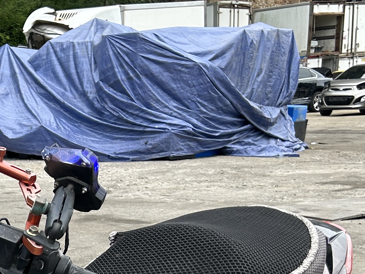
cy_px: 366
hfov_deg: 20.1
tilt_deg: -14.9
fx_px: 949
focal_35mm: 90
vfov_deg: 15.5
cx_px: -95
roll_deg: +4.4
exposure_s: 1/295
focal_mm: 5.7
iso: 50
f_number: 1.5
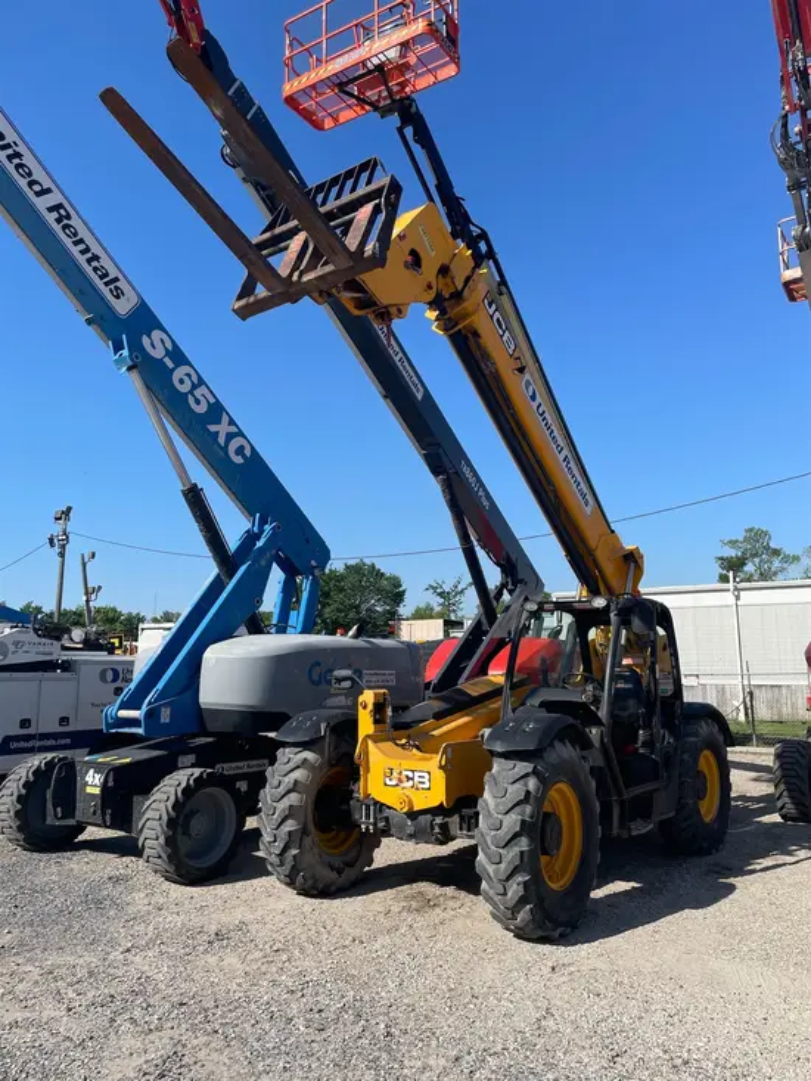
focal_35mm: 26
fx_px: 812
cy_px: 540
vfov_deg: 67.3
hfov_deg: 53.1
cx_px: 406
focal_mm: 4.2
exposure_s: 1/3300
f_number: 1.6
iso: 32
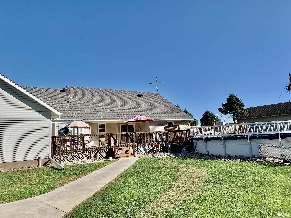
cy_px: 109
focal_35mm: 26
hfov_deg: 67.3
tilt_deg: +9.1
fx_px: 219
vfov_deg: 53.1
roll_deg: +2.4
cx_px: 146
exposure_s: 1/2208
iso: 25
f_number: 1.8
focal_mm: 4.25
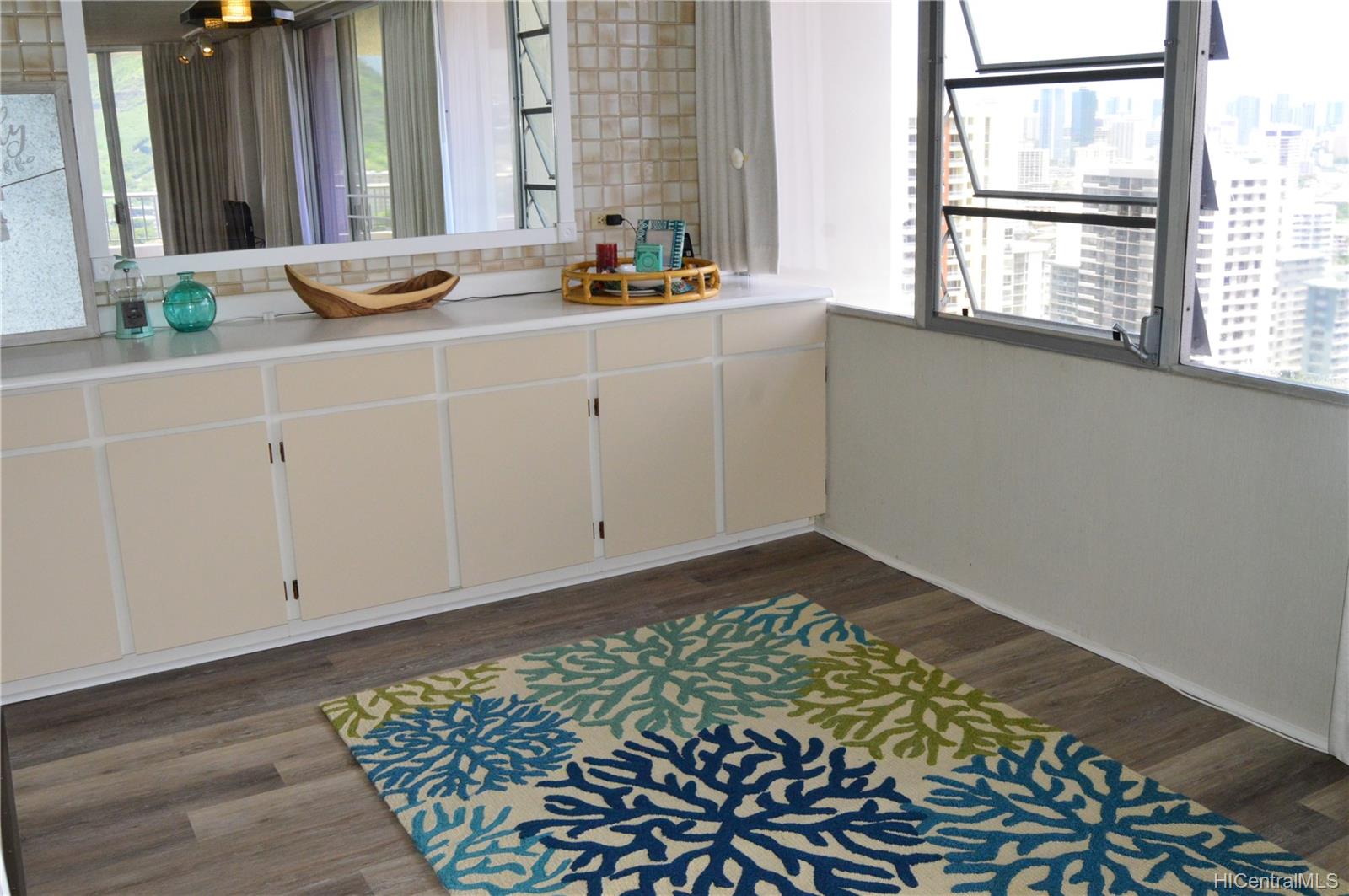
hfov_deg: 57.3
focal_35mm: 33
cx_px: 674
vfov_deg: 39.9
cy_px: 448
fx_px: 1235
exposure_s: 1/200
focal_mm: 22
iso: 1600
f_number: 11
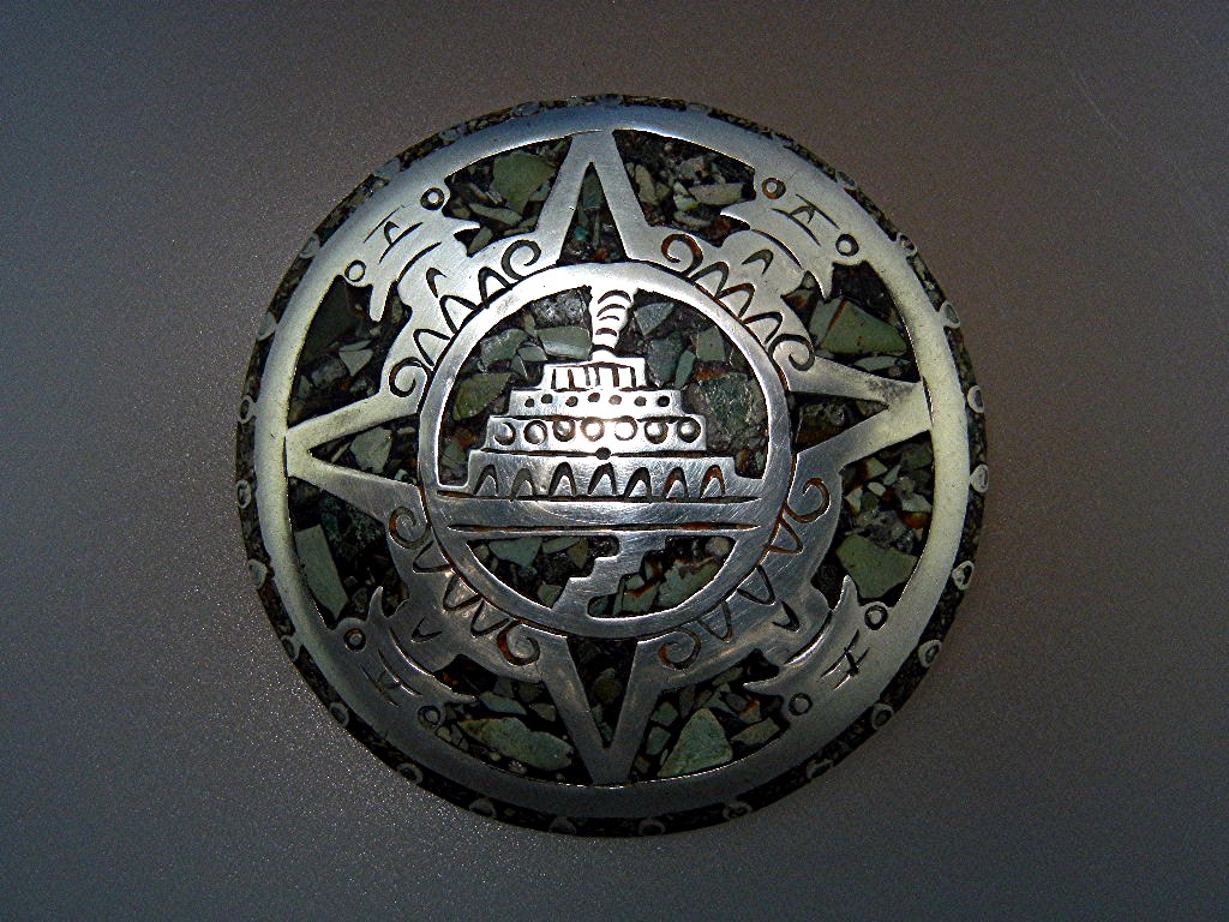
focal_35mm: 45
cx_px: 614
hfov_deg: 42.1
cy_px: 461
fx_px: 1598
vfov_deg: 32.2
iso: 267
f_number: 7.6
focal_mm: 8.1
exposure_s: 1/30
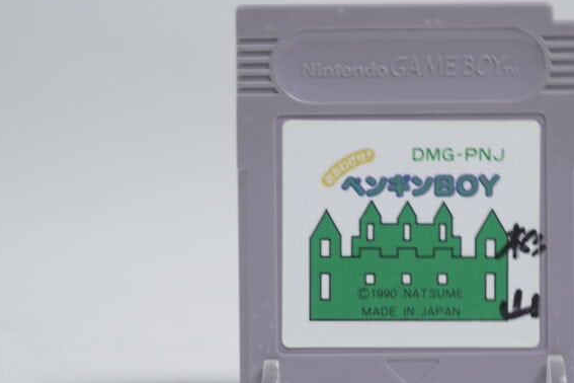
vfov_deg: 9.4
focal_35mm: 146
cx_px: 407
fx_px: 2328
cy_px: 182
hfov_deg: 14.0
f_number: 5.6
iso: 100
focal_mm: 69
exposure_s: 1/6
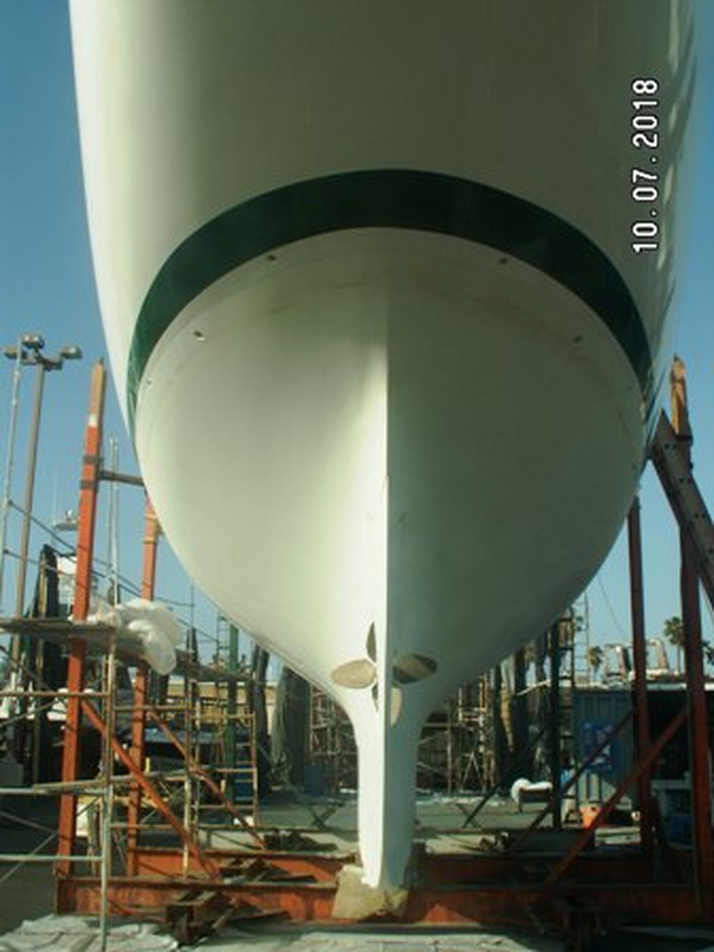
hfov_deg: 40.7
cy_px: 476
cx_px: 357
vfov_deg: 52.6
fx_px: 963
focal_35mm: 35
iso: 50
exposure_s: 1/200
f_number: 7.1
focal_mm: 5.86
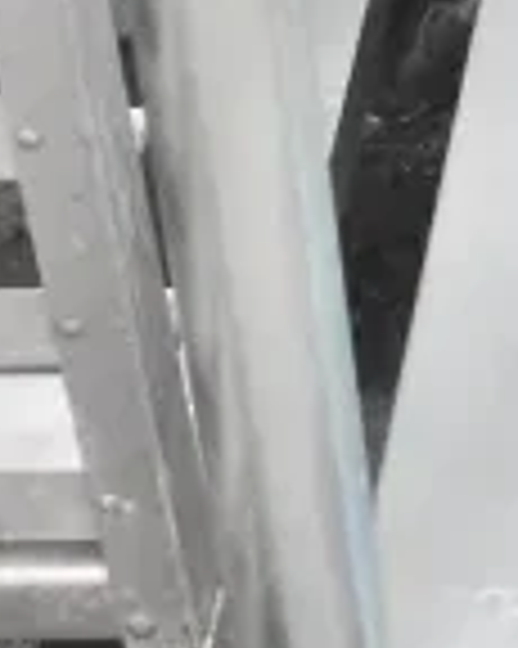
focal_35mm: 191
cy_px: 43
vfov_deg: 10.1
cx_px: 1158
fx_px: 3664
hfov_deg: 7.6
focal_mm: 32
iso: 6400
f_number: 11
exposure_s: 1/500
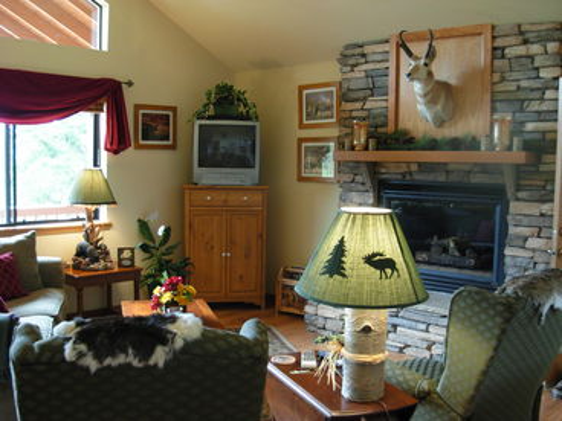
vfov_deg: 37.7
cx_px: 281
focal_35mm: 38
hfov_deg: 49.0
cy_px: 210
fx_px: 617
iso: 205
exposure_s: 1/11.3
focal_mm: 6.3
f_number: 2.9
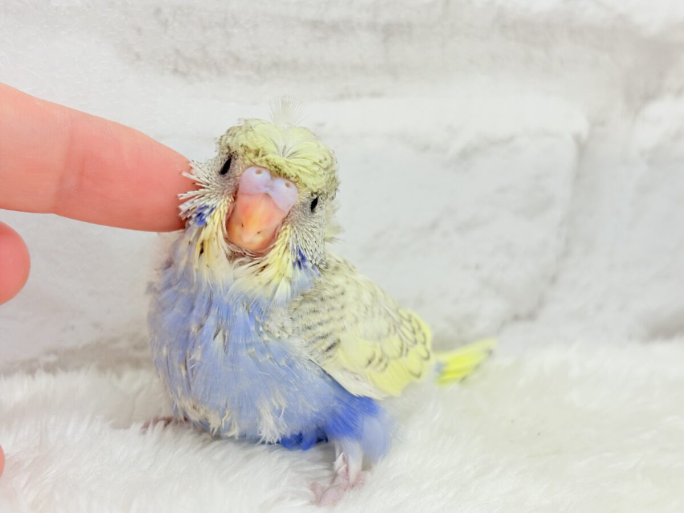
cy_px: 256
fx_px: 1028
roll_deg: -3.6
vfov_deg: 28.0
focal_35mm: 52
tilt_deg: -11.3
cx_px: 342
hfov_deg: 36.8
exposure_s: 1/100
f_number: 1.6
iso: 80
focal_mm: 5.96
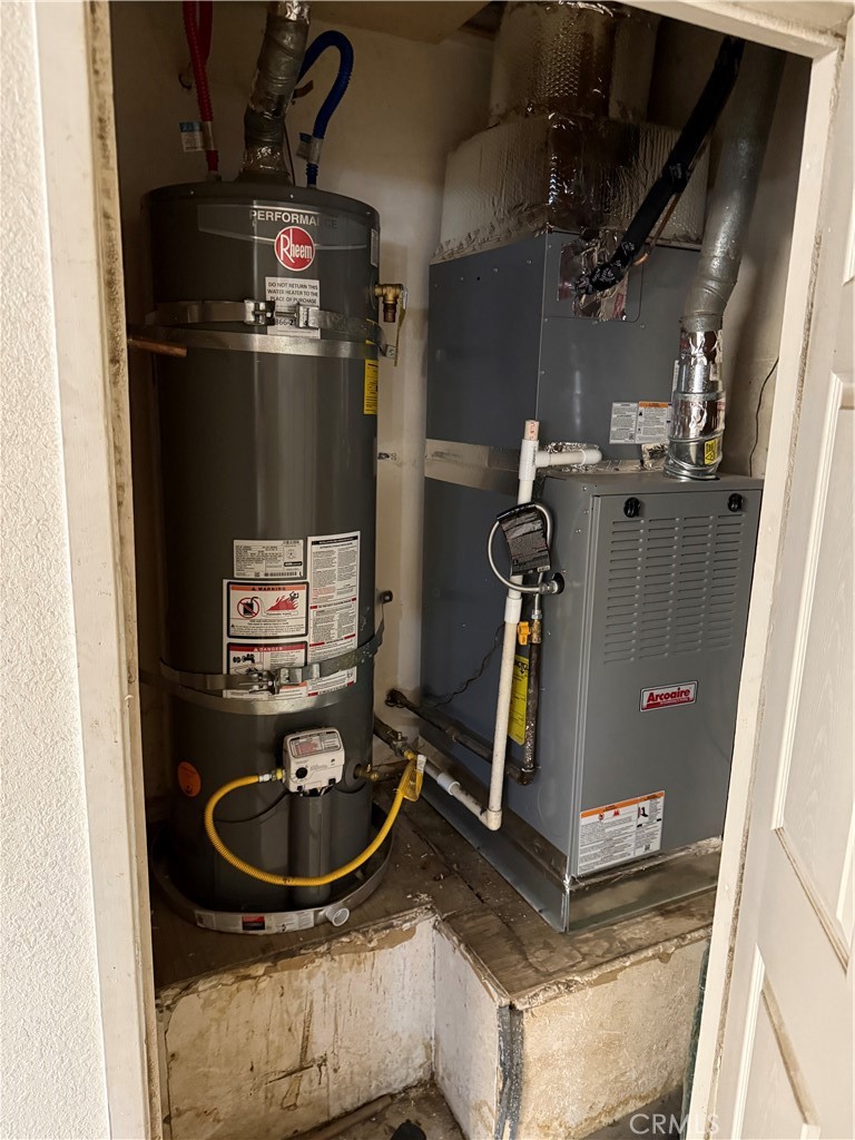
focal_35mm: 24
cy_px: 570
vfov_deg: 71.6
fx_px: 790
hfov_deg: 56.8
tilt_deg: -9.3
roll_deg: -1.4
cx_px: 428
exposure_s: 1/30
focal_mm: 6.76
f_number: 1.78
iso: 1000
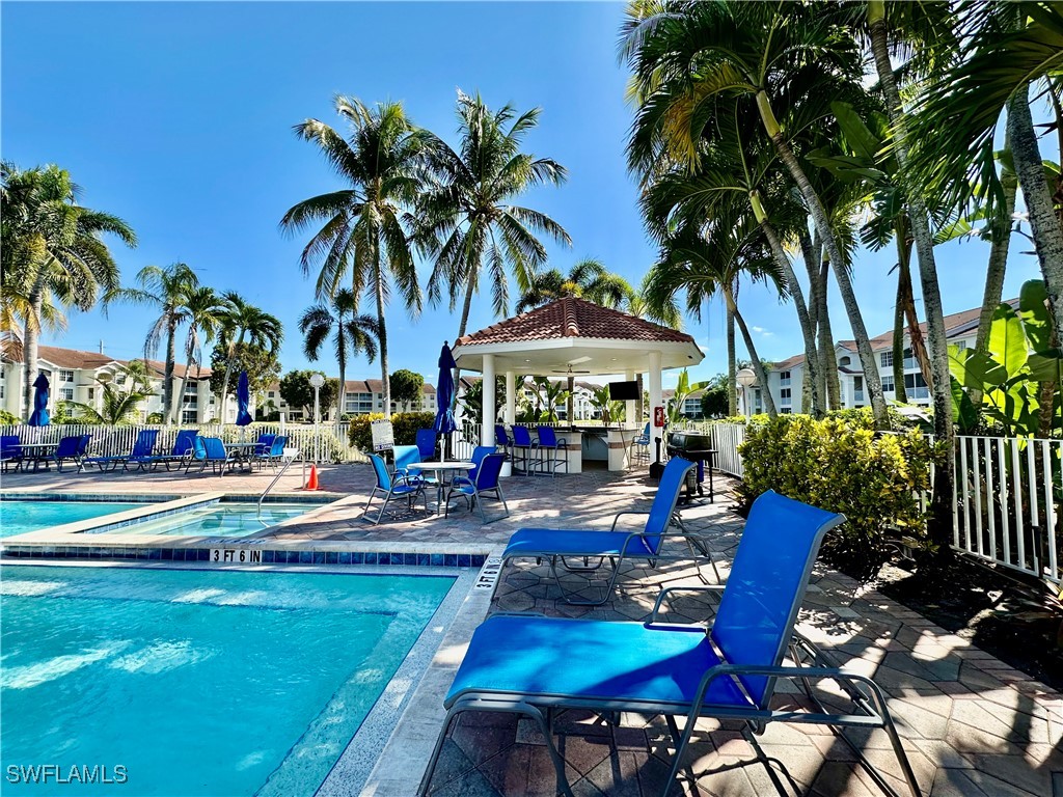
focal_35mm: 14
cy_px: 398
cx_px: 532
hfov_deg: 102.1
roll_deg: +0.4
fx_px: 430
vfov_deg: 85.7
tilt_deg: +2.0
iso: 40
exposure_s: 1/1092
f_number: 2.2
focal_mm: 2.22
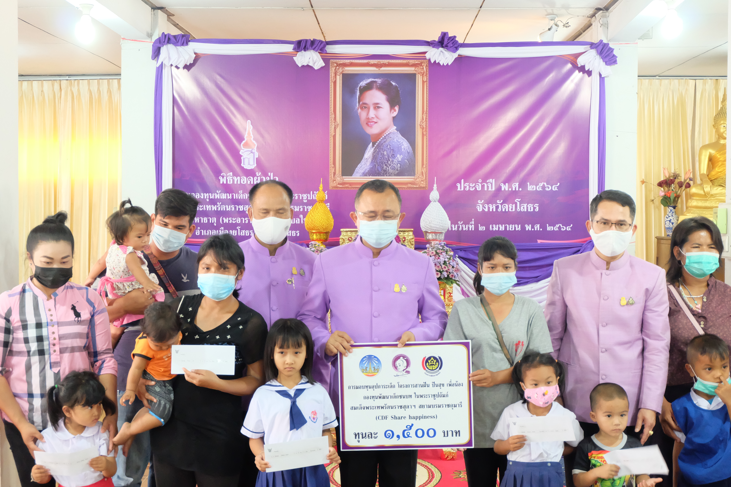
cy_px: 244
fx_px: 1036
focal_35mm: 51
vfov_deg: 26.5
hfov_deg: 38.9
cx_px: 366
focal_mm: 34
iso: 6400
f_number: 5
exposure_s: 1/34
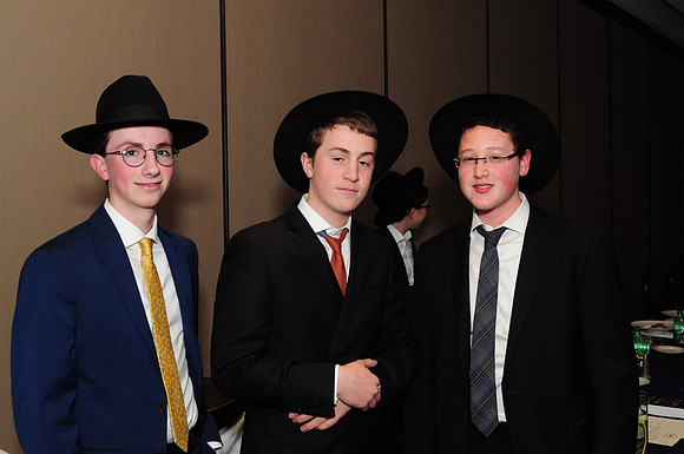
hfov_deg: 53.2
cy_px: 227
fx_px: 683
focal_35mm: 36
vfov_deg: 36.8
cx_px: 342
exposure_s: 1/60
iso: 500
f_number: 5
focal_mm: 24
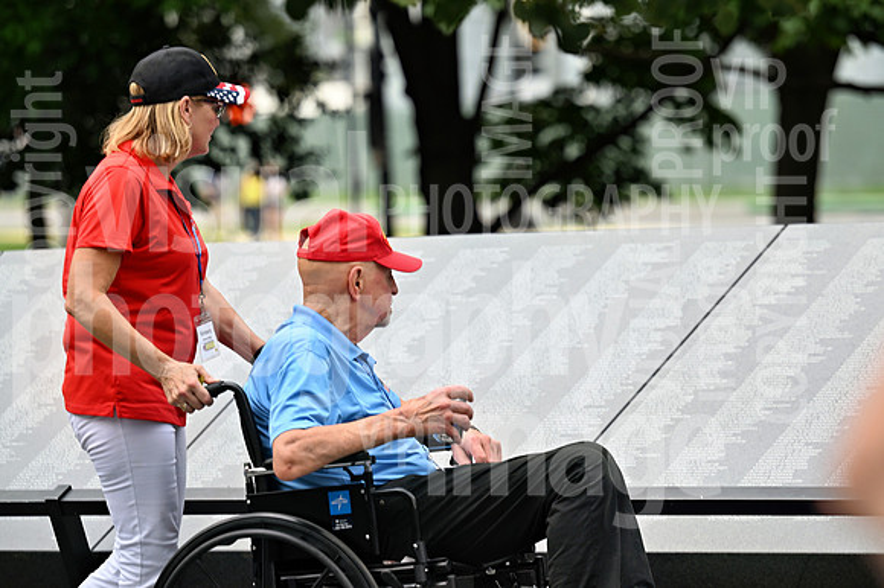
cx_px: 442
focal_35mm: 195
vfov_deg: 7.0
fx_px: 4785
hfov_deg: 10.6
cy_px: 294
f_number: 2.8
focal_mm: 130
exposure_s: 1/320
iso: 125
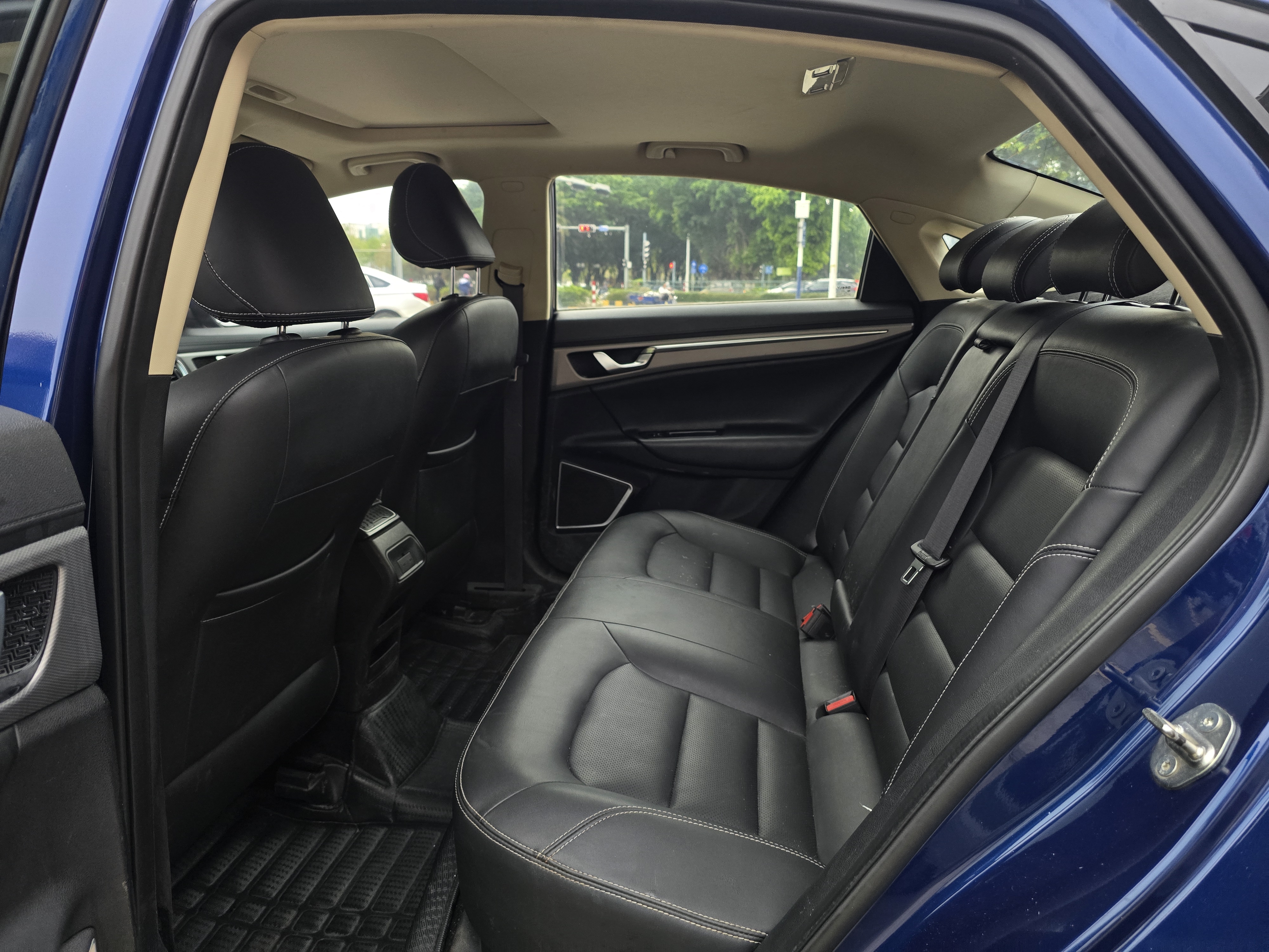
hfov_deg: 73.9
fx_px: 843
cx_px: 634
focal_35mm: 23
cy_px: 476
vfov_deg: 58.9
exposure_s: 1/100
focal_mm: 6.3
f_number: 1.7
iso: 200
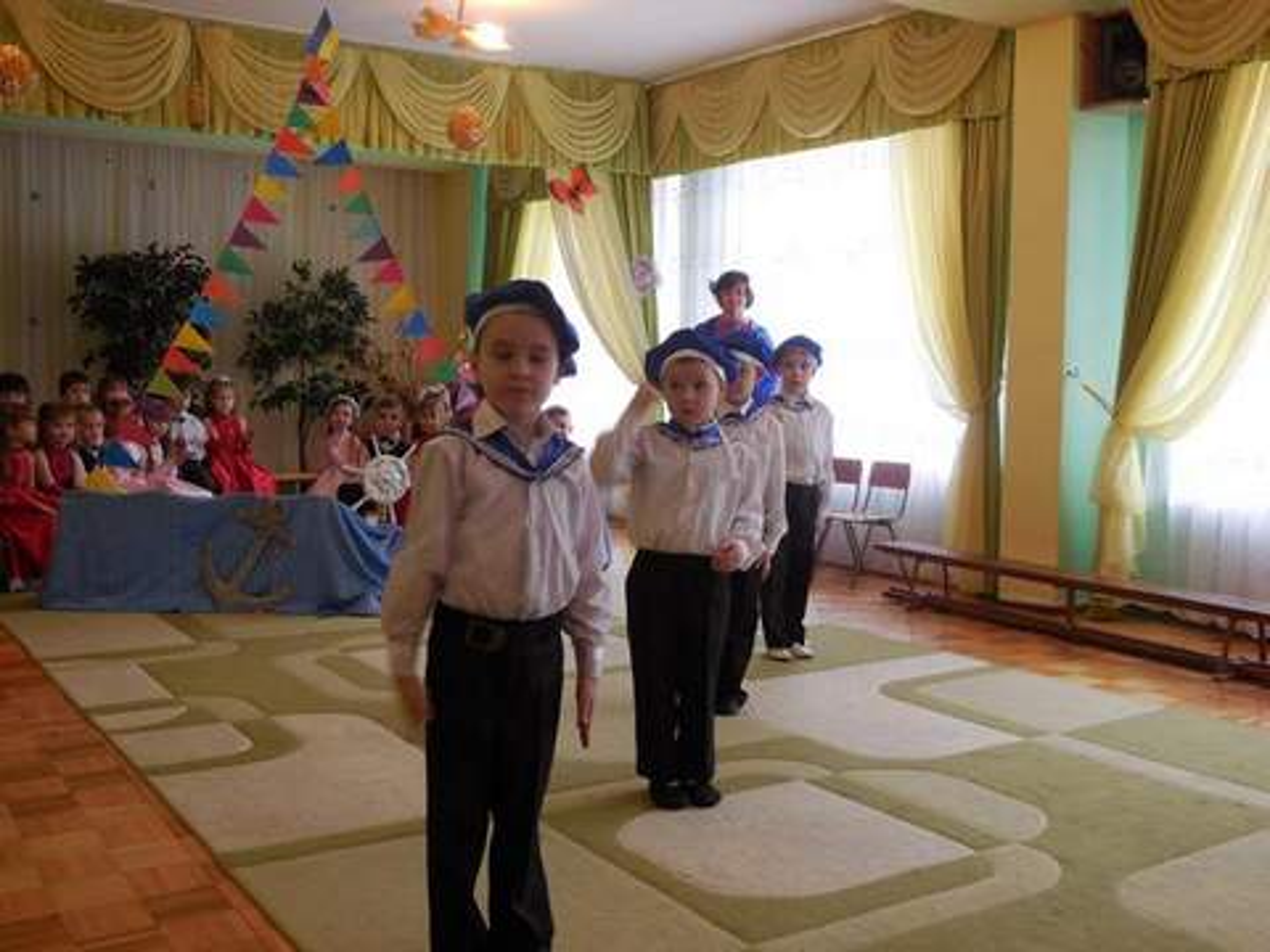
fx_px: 1468
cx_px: 635
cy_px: 476
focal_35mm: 40
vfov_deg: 36.0
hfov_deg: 46.8
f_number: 3.6
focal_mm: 7.1
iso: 180
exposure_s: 1/30
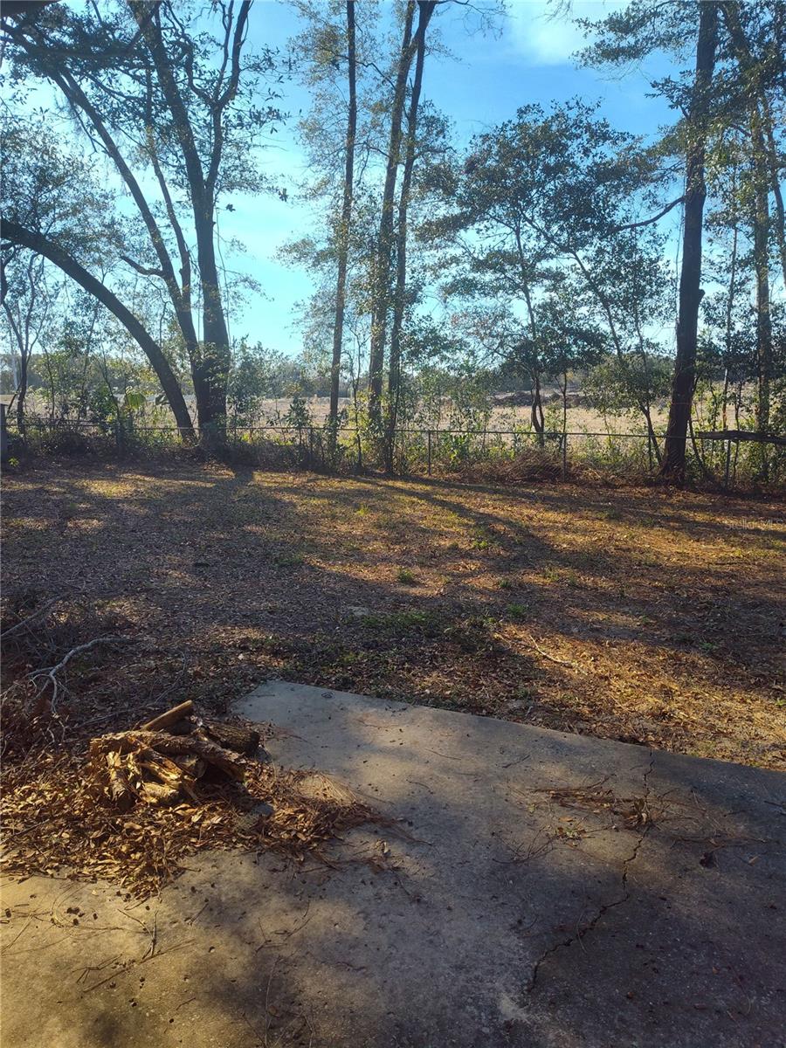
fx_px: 696
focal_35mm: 23
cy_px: 524
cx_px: 393
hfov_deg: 58.9
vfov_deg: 73.9
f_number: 1.8
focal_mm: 5.56
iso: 100
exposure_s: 1/1027
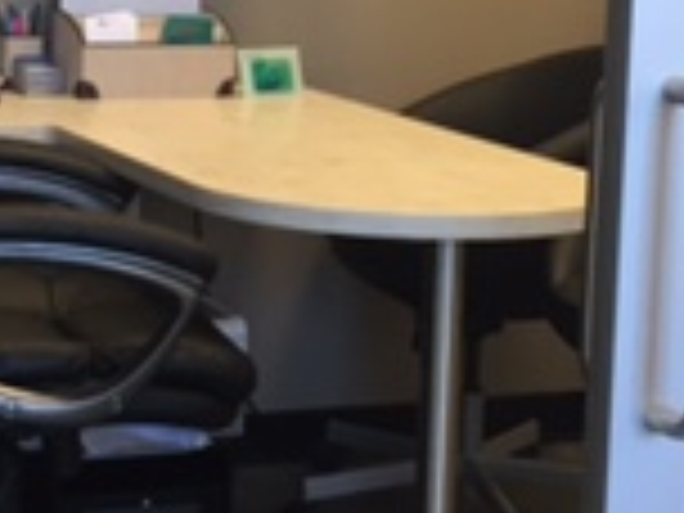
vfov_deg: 12.0
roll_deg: -2.6
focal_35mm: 122
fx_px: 2411
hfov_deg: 16.1
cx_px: 248
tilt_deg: -5.1
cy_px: -18
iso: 64
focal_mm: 4.15
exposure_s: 1/30
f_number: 2.2
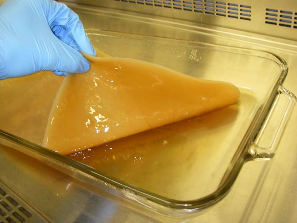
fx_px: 326
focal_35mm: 38
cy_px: 112
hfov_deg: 49.0
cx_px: 148
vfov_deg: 37.7
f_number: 3.3
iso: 200
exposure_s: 1/50
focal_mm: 6.3
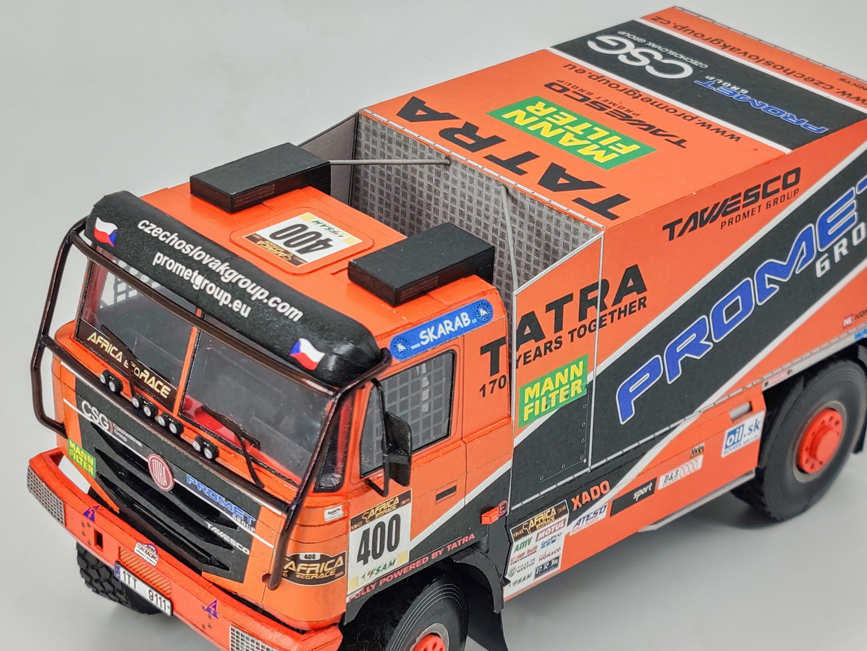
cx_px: 511
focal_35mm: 81
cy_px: 352
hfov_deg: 24.1
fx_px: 2029
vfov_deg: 18.2
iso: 64
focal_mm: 6.12
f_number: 1.9
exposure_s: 1/100
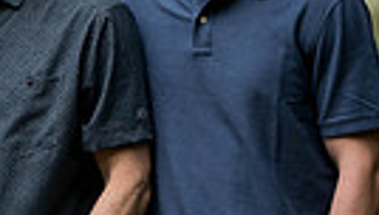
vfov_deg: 2.0
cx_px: -218
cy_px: 233
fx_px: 6062
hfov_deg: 3.6
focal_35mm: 602
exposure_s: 1/200
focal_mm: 133
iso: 500
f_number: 2.8
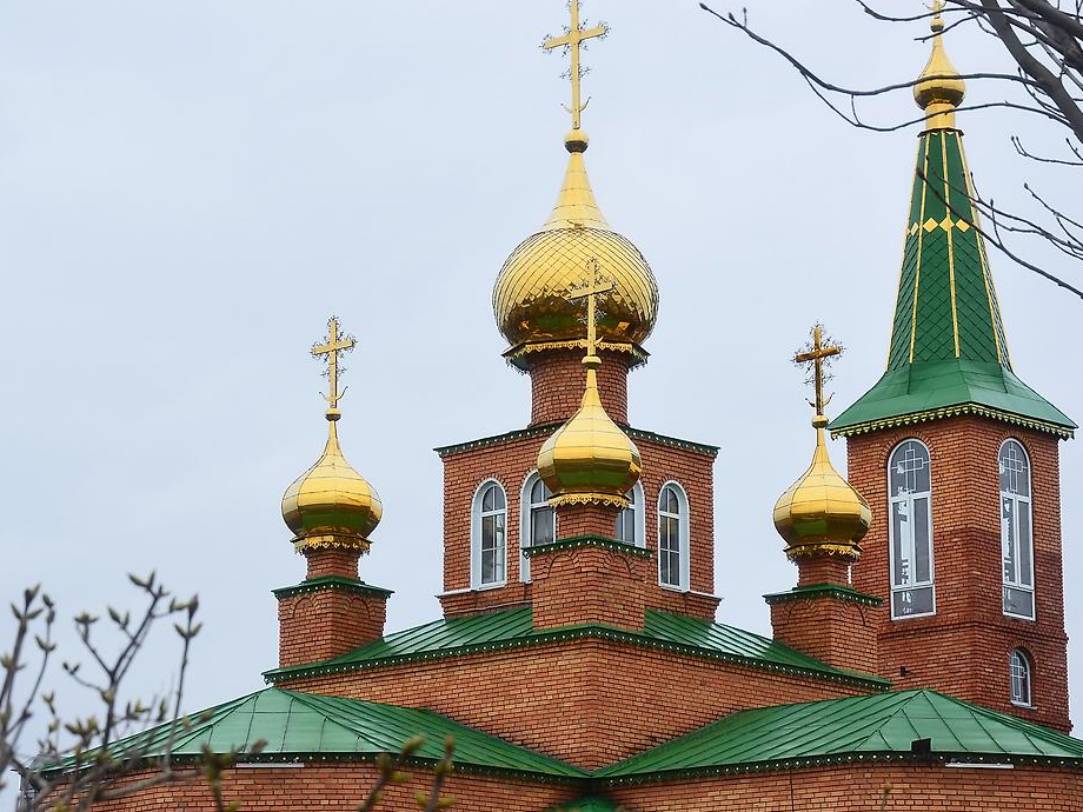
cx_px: 542
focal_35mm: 109
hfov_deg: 18.0
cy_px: 419
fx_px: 3410
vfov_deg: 13.6
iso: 200
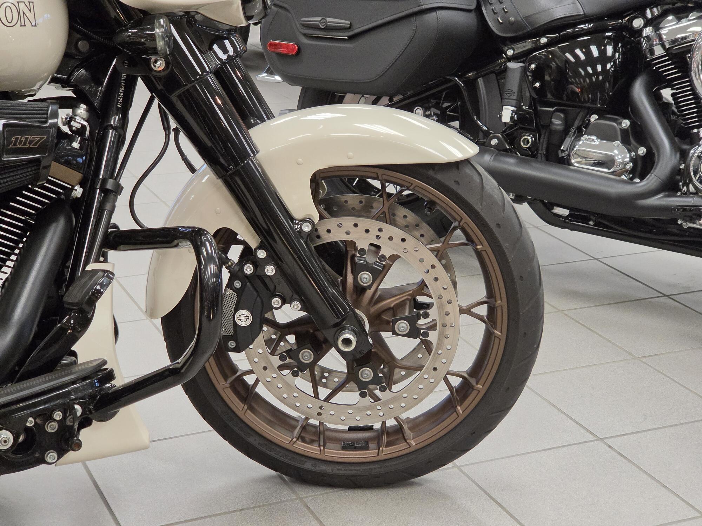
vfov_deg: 21.3
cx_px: 351
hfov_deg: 28.2
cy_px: 263
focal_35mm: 69
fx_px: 1399
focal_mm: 7
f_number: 2.4
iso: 400
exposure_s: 1/120
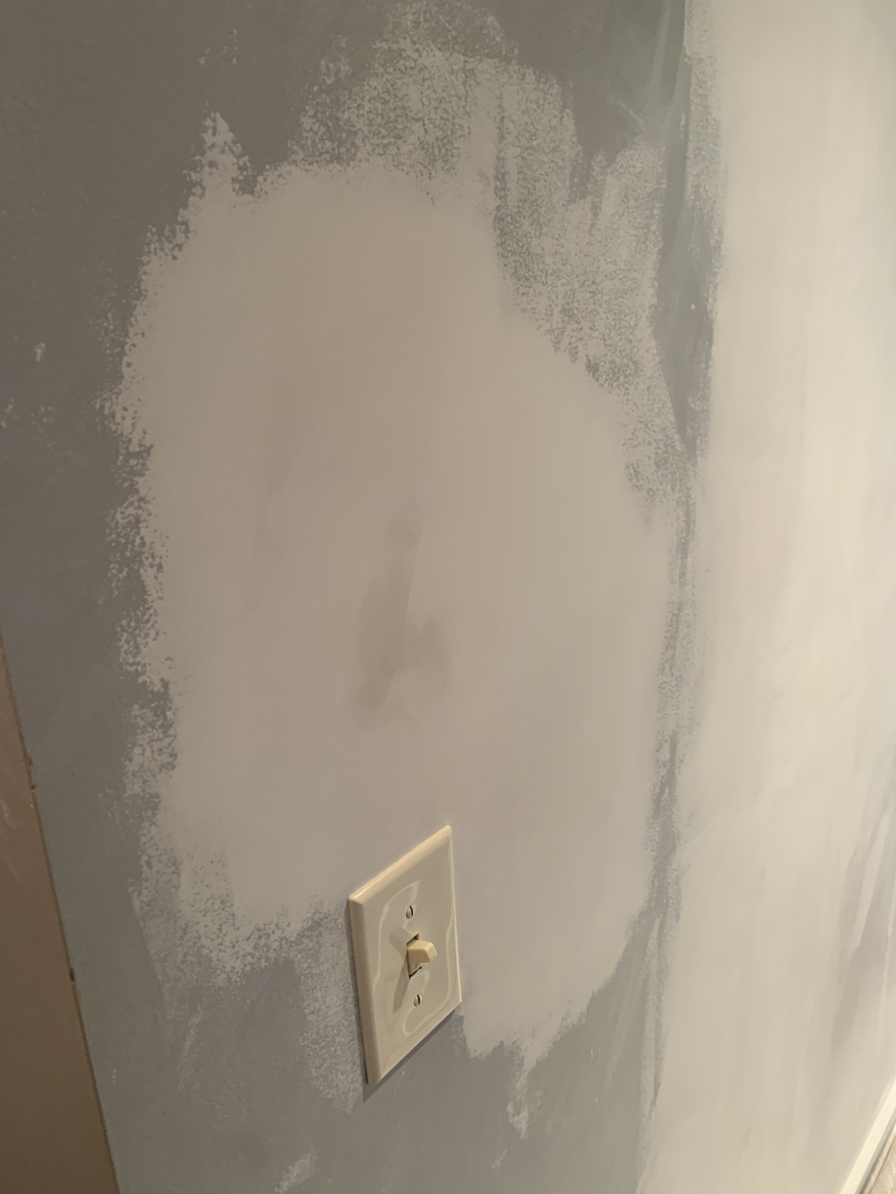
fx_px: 897
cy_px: 597
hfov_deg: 53.1
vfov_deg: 67.3
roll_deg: +2.3
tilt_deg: -16.6
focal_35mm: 26
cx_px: 448
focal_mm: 4.25
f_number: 1.8
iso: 160
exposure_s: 1/60
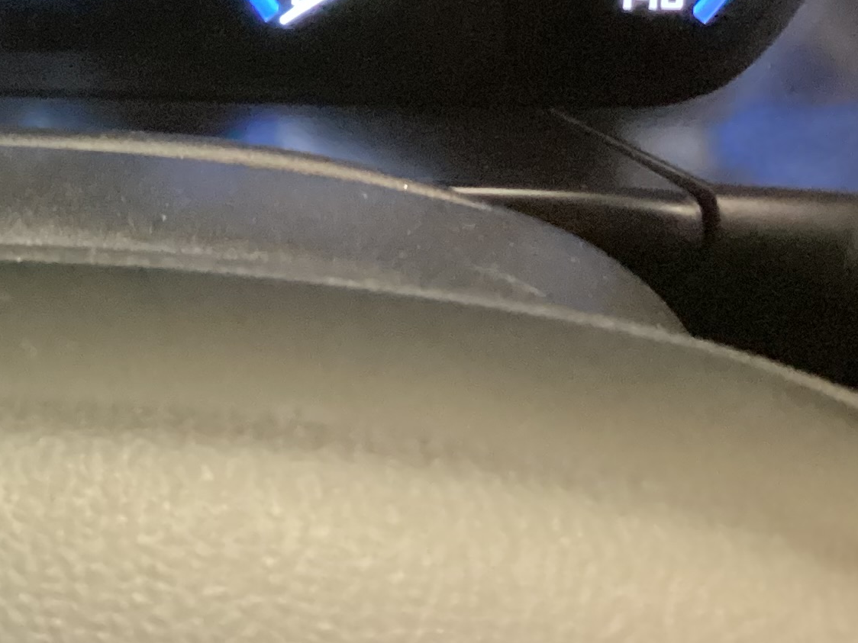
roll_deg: -0.9
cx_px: -68
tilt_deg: -24.7
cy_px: -246
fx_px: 2231
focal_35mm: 90
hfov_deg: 20.8
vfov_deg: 15.4
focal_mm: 3.3
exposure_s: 1/20
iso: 640
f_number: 2.4
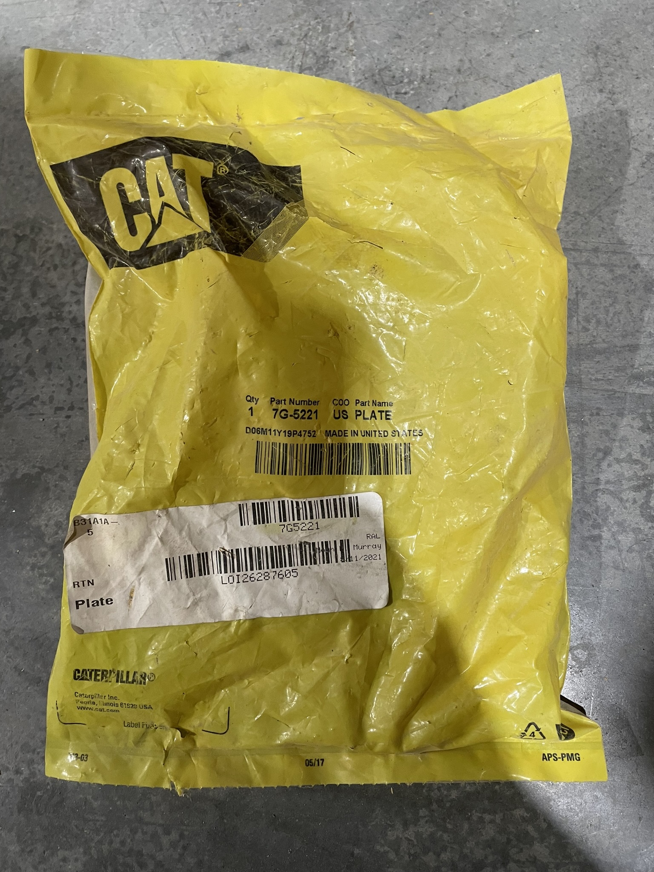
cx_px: 327
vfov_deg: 67.3
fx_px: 655
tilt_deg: -77.6
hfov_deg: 53.1
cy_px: 436
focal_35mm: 26
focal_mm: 4.2
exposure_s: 1/60
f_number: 1.6
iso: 250
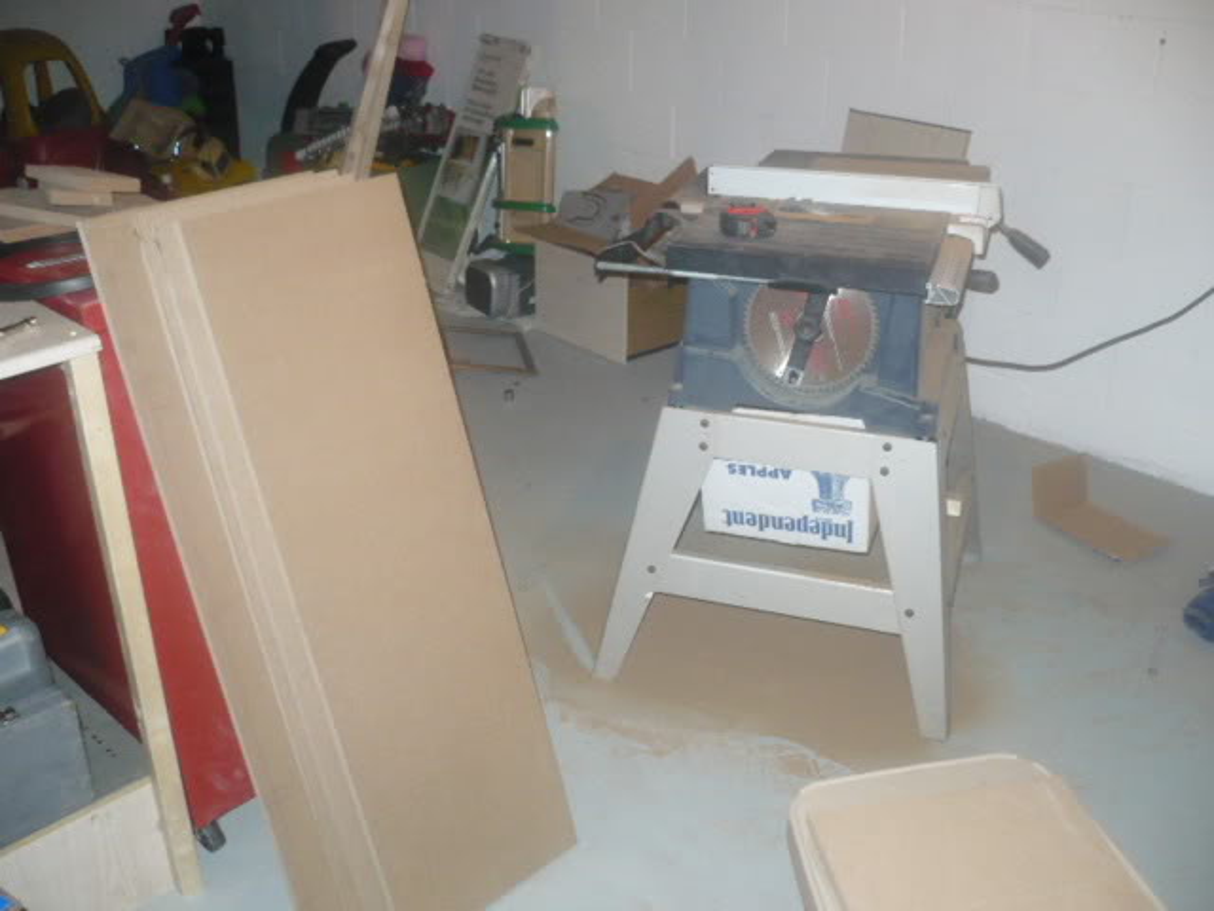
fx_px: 1227
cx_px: 607
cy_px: 456
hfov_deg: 52.6
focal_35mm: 35
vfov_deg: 40.7
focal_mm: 5.8
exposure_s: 1/30
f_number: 2.8
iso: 400
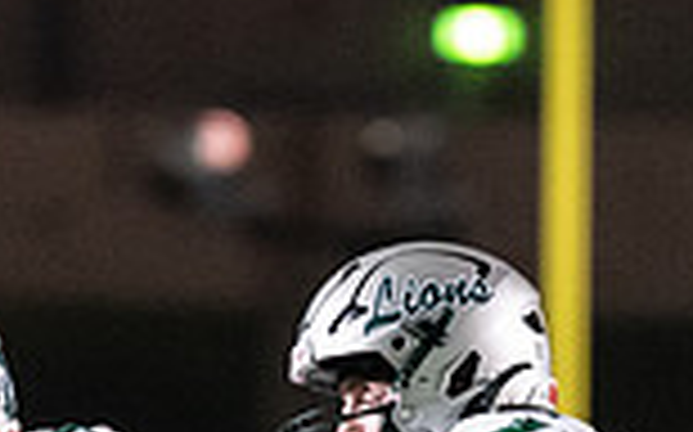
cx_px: 339
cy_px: 909
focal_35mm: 1338
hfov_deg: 1.6
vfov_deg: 1.0
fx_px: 25252
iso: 4000
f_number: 2.8
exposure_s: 1/1250
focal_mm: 200
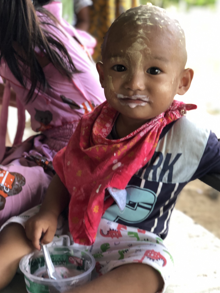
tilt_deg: -11.6
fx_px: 483
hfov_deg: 25.7
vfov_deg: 33.8
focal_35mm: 57
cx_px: 112
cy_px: 136
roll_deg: +2.8
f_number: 2.4
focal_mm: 6
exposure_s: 1/60
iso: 50
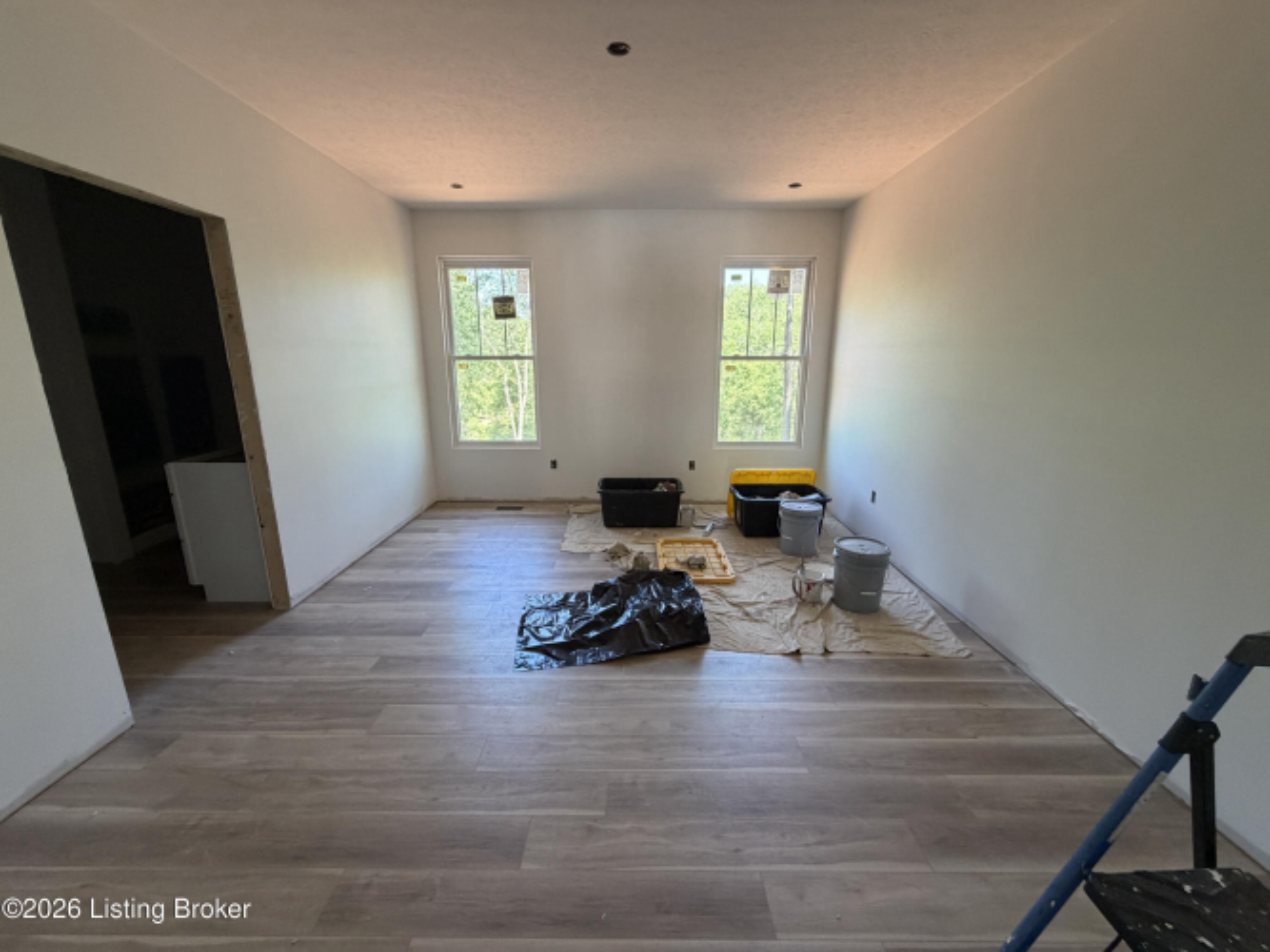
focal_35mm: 14
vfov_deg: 85.7
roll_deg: -0.2
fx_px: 514
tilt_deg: -13.0
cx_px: 635
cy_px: 476
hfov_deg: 102.1
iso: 320
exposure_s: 1/114
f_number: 2.2
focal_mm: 2.22
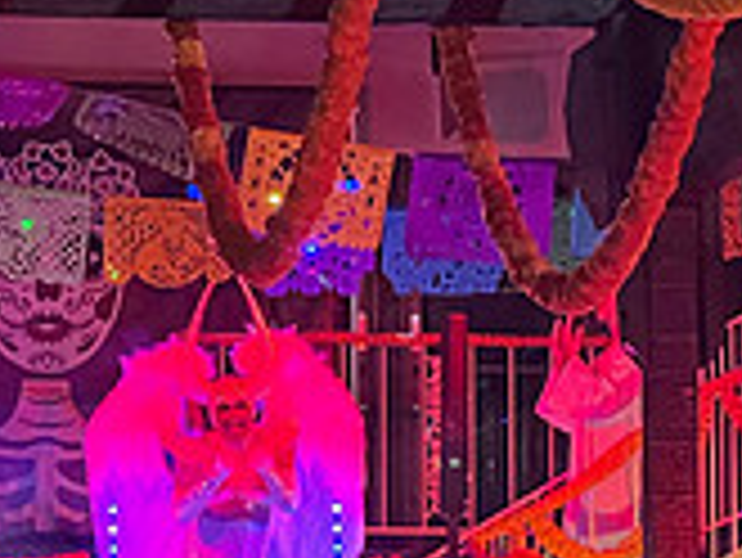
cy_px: 583
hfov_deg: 7.3
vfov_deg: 5.5
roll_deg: +0.3
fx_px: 5813
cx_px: 531
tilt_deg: +3.4
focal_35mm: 271
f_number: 2.8
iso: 1000
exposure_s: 1/24
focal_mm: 9
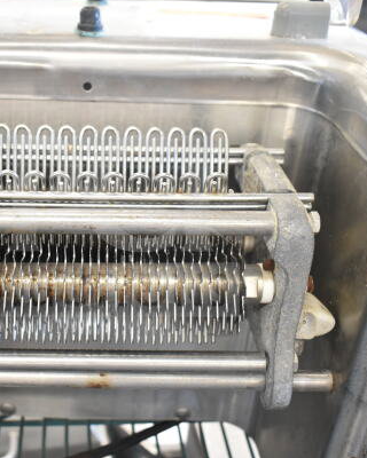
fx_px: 584
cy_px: 226
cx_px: 110
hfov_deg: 34.4
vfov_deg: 42.9
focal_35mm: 43
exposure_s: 1/60
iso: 1600
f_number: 3.8
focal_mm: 20
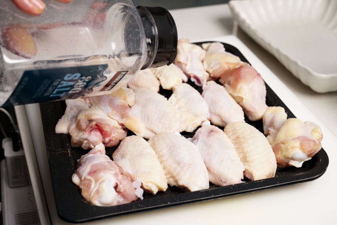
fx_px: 533
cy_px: 112
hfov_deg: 35.1
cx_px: 168
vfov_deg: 23.8
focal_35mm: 57
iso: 1000
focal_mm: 57
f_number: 8
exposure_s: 1/1250
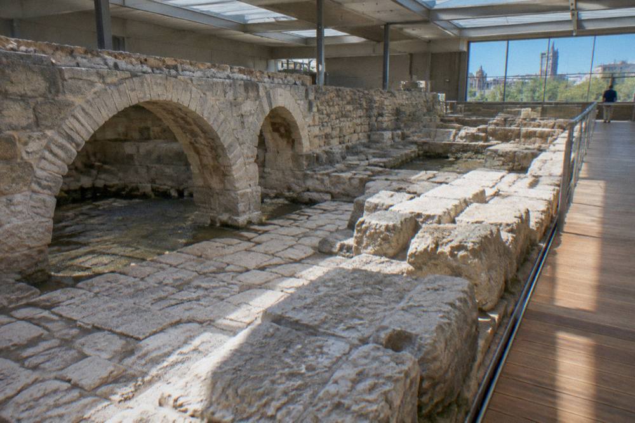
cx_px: 318
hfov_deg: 54.5
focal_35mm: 35
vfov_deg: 37.8
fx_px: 617
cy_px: 212
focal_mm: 35
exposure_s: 1/50
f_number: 9
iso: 2000
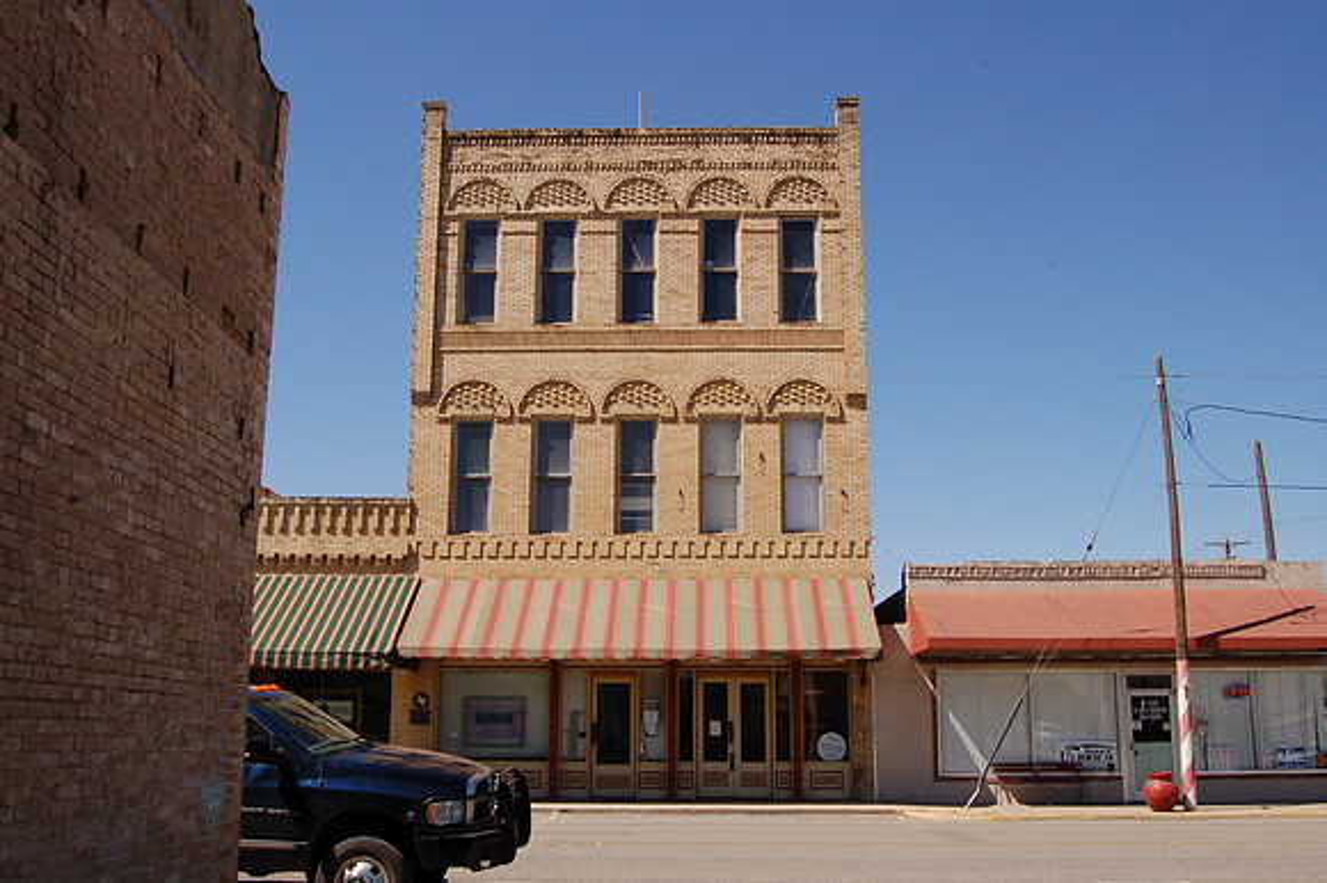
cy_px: 442
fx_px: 1271
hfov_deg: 55.1
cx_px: 664
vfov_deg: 38.3
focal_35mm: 34
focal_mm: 23
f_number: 14
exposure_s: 1/160
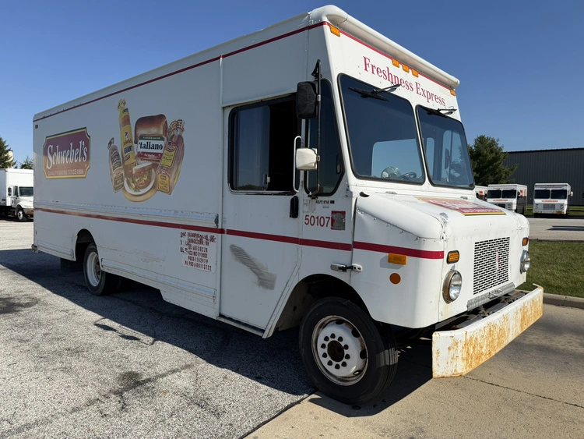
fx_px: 405
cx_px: 292
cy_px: 220
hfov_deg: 71.6
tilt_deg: -1.8
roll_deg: -0.6
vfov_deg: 56.8
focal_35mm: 24
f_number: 1.78
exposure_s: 1/7353
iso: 80
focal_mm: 6.76
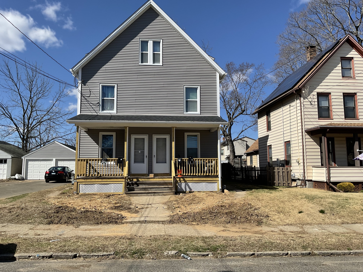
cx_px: 182
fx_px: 304
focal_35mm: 29
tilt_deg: +3.7
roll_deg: -0.5
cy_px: 136
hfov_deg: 61.7
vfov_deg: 48.2
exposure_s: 1/2427
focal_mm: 3
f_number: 1.8
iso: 16
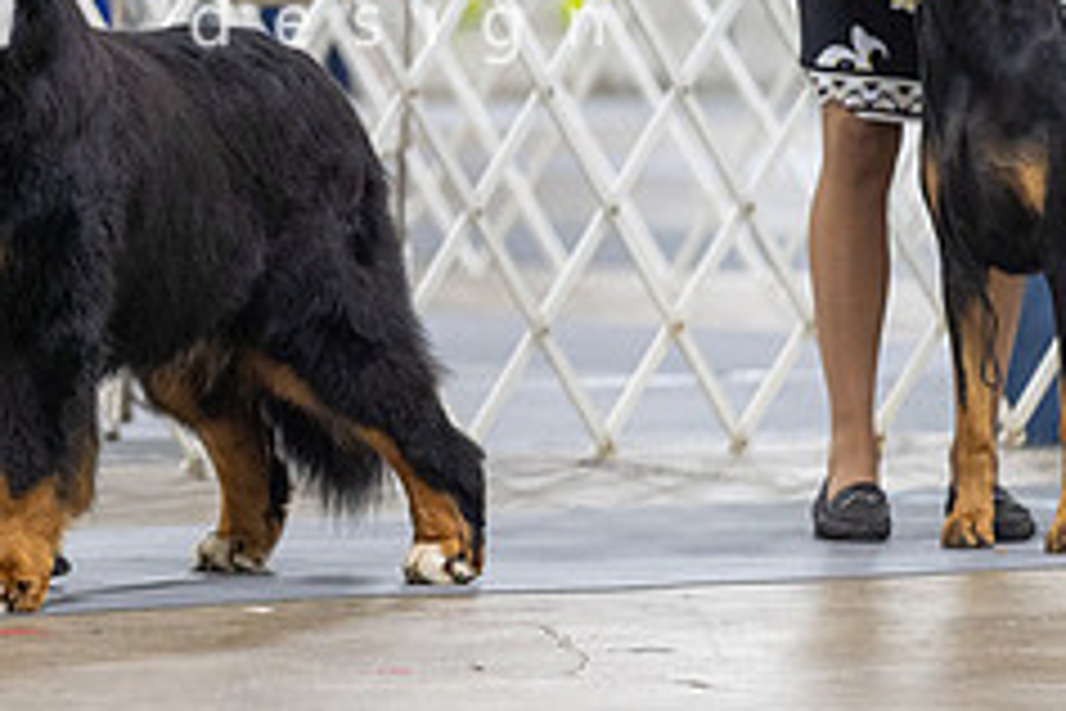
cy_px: 160
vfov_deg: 3.3
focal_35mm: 411
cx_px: 45
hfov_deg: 5.0
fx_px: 12169
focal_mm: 168
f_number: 2.8
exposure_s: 1/200
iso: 2500
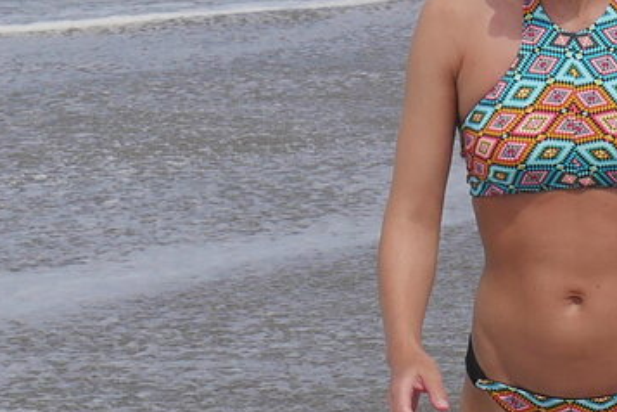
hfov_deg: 11.4
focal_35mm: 179
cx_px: 563
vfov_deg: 7.7
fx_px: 3068
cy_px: 306
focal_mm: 16
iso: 200
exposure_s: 1/640
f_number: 9
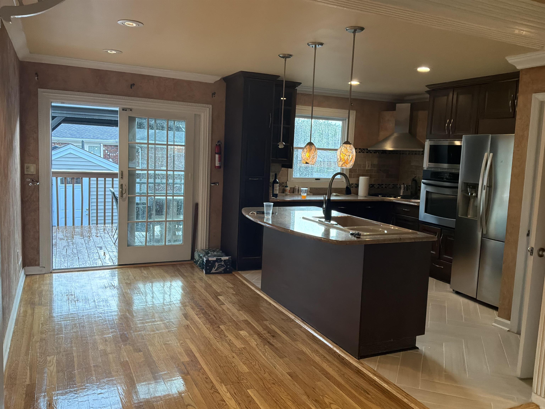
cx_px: 272
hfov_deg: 63.4
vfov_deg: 49.7
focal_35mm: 28
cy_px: 204
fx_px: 441
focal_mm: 3
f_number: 1.8
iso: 100
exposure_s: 1/120
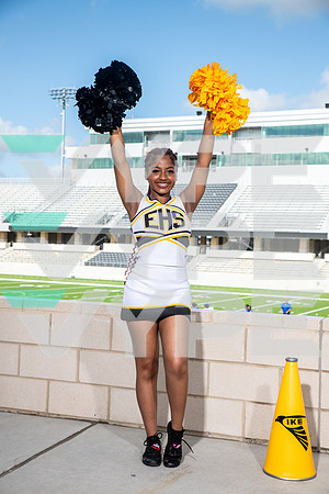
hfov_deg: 26.0
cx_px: 164
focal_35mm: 52
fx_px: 713
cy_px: 247
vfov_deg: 38.2
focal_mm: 52
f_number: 7.1
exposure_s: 1/320
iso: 100
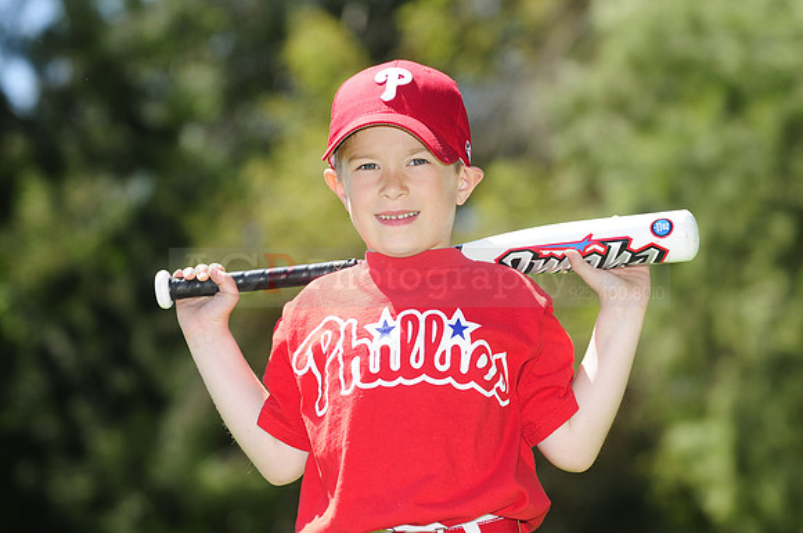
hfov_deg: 11.8
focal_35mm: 174
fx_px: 3876
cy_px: 266
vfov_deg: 7.9
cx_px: 402
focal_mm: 116
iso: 200
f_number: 4.5
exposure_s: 1/800
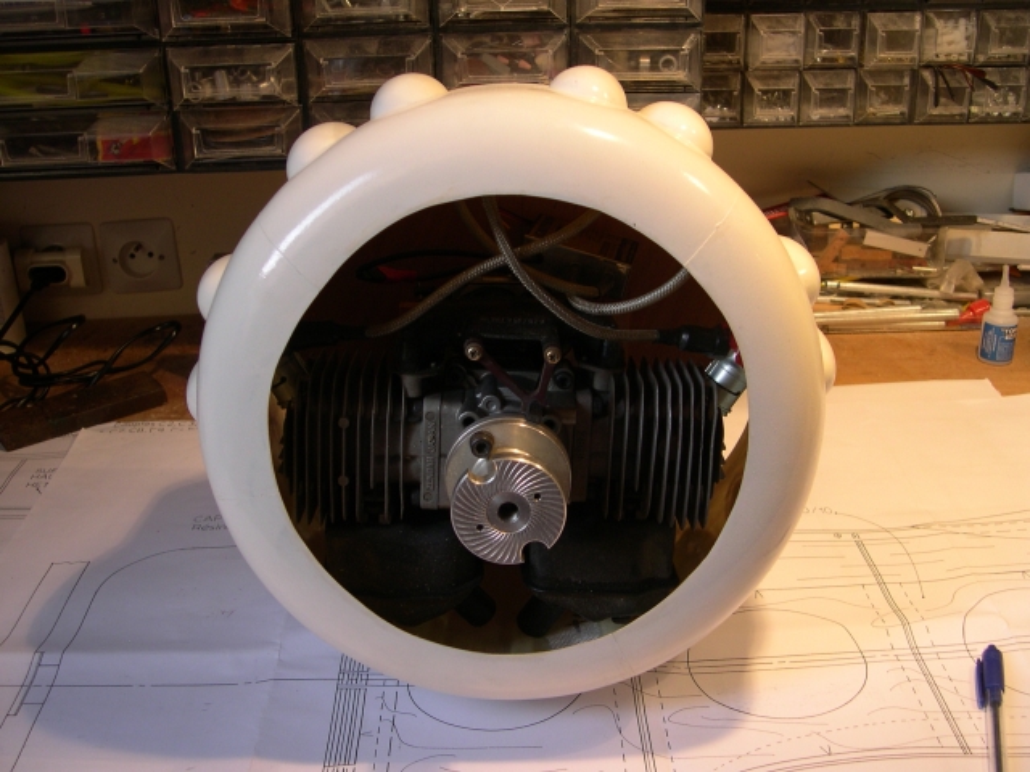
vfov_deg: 37.7
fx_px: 1131
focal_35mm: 38
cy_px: 386
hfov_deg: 49.0
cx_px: 515
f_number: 2.8
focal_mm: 8
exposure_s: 1/40.5
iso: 100
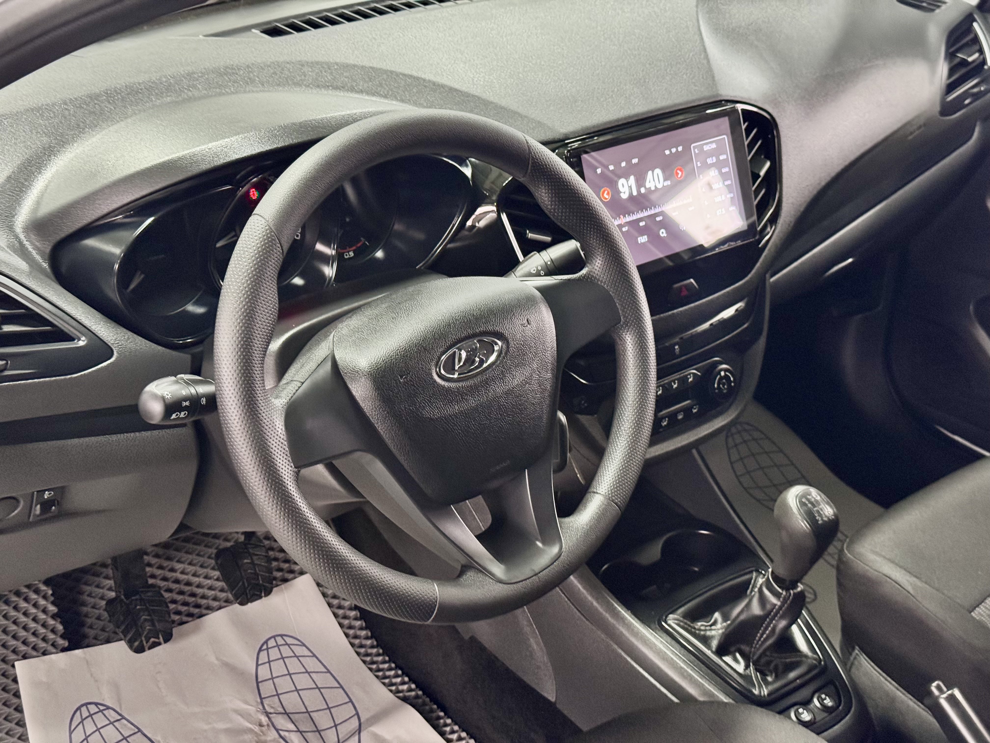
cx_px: 495
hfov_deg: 39.7
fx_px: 1373
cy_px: 372
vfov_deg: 30.3
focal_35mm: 48
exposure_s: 1/25
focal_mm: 6.76
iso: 400
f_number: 1.78
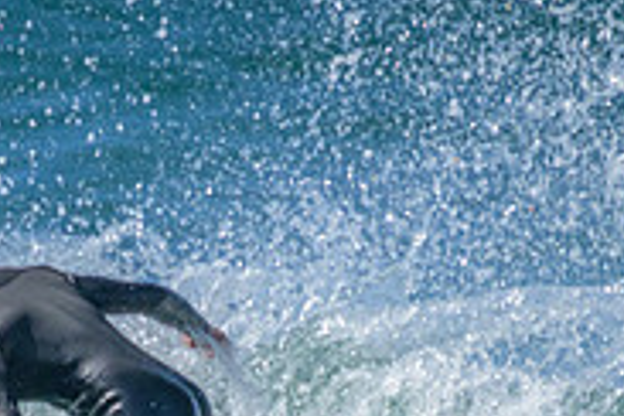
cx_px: 140
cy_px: 598
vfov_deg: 0.5
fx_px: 44023
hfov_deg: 0.8
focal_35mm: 2540
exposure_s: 1/1600
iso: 2000
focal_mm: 800
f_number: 11
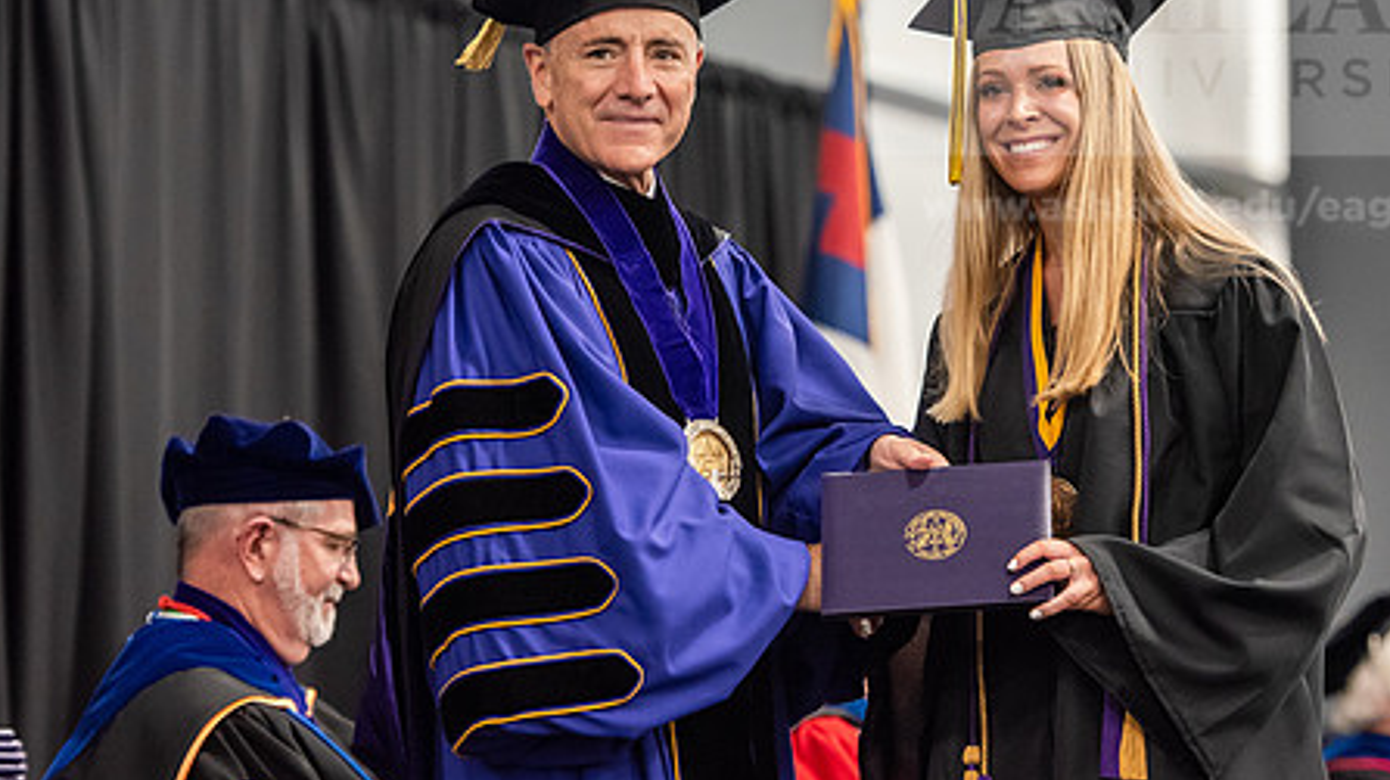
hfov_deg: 13.0
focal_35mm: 166
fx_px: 6116
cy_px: 272
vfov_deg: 7.3
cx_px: 781
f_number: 3.2
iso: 3200
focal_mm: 122
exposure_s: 1/200
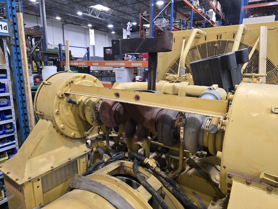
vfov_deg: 58.9
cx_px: 139
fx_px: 185
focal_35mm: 23
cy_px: 104
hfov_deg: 73.9
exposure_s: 1/120
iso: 500
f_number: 1.7
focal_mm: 6.3
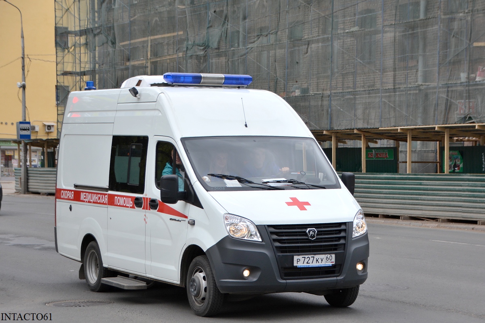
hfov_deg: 26.0
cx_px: 242
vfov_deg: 17.5
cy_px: 162
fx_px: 1051
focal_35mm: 78
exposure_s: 1/1000
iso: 400
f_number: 4.8
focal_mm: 52
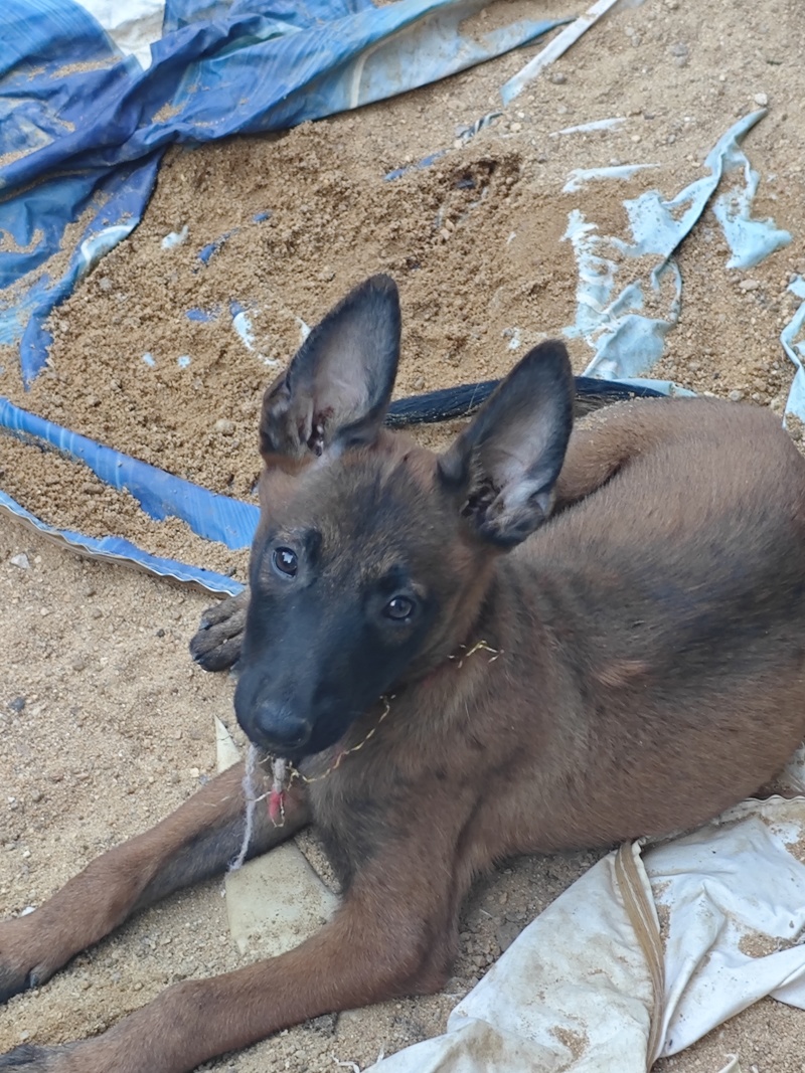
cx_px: 402
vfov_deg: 21.8
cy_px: 536
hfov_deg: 16.4
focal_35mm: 90
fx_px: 2791
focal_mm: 5.84
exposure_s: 1/100
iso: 125
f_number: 1.6
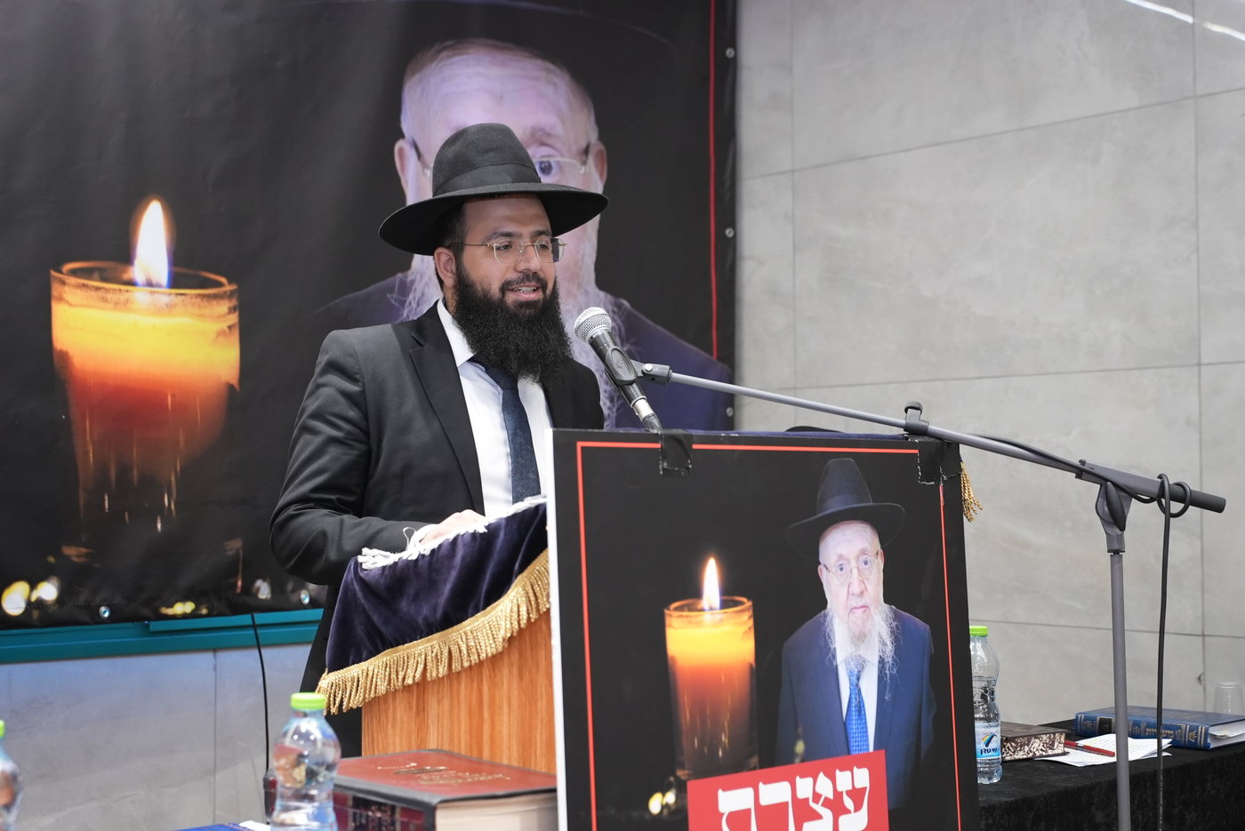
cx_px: 622
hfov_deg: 39.6
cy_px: 416
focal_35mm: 50
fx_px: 1730
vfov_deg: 27.0
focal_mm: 50
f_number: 4.5
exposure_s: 1/200
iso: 3200
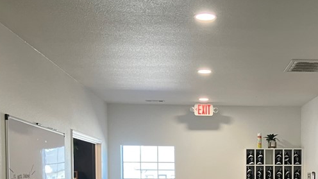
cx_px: 247
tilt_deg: -1.6
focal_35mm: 63
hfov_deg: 32.5
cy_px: 207
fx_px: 531
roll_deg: -0.3
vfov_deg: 18.3
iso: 80
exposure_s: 1/60
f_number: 1.8
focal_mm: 3.99
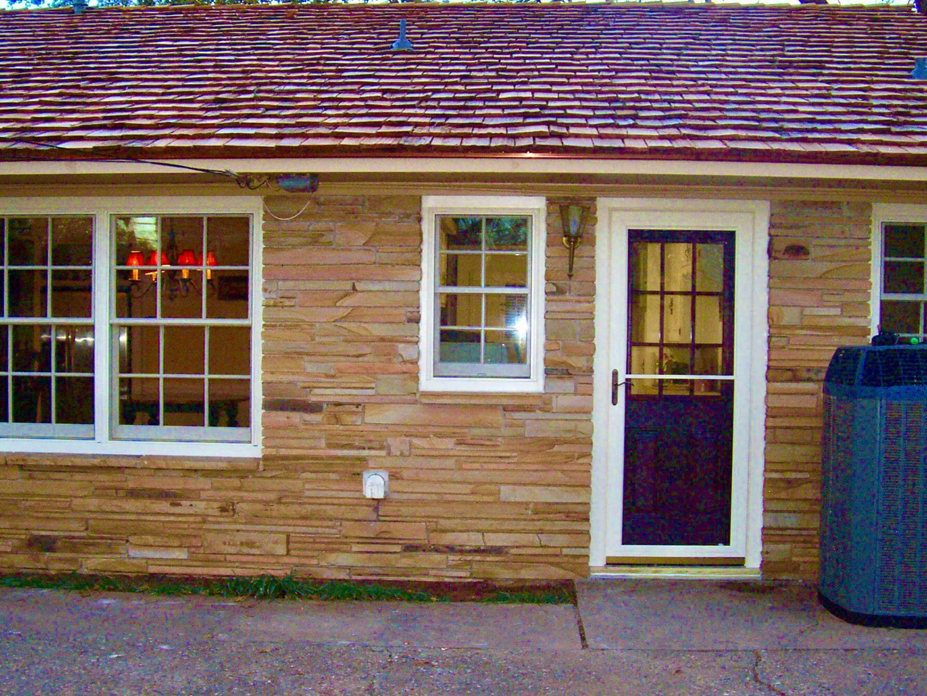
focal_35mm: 44
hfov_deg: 42.9
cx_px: 482
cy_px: 392
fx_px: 1178
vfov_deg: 32.8
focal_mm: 5.6
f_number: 2.7
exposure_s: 1/112
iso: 140
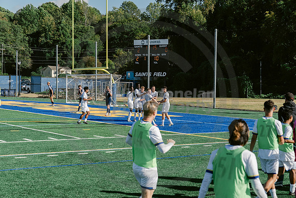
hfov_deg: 28.8
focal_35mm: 70
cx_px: 148
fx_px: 576
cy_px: 99
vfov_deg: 19.5
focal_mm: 70
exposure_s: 1/2500
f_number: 5.6
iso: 640
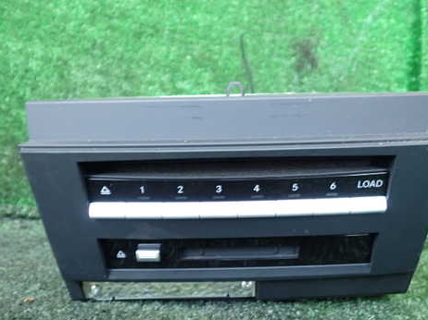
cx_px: 240
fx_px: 482
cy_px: 178
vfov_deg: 36.7
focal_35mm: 39
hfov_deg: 47.8
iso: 200
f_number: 2.3
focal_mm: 5.4
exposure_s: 1/30
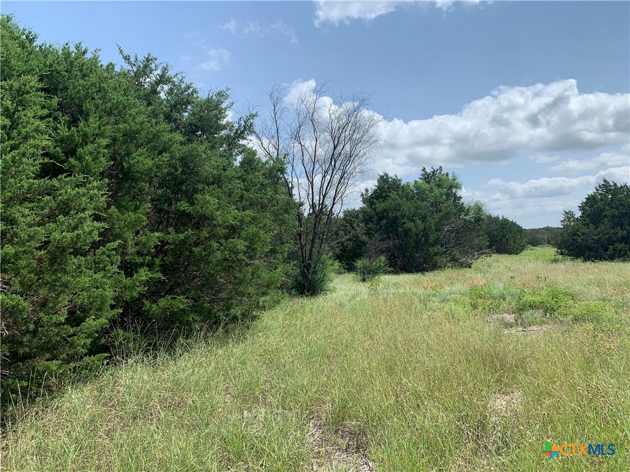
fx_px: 473
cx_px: 315
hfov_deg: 67.3
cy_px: 236
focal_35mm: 26
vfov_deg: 53.1
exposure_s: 1/2833
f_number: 1.8
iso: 25
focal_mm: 4.25
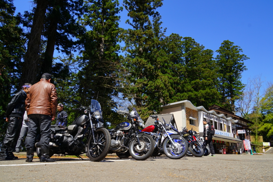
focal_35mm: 27
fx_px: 205
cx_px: 136
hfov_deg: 67.4
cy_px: 91
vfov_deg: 47.9
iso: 100
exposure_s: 1/125
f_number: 11
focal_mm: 18
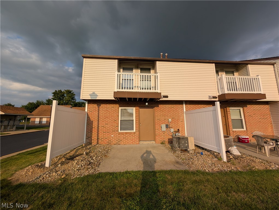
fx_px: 97
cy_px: 105
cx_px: 140
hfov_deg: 110.5
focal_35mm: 12
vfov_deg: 94.6
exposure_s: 1/3077
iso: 52
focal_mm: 2.02
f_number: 1.7
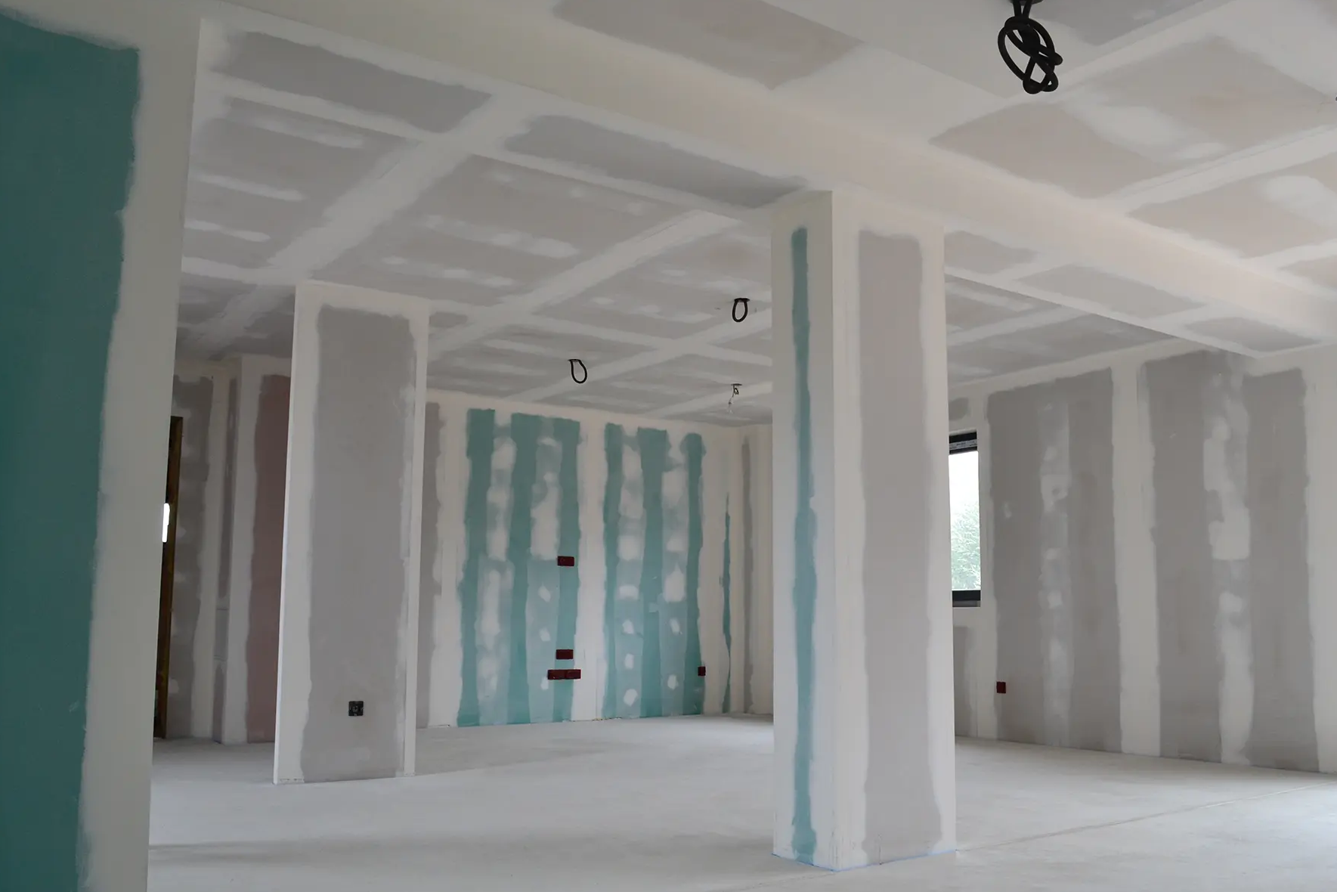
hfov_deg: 63.6
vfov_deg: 45.0
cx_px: 672
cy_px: 469
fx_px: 1077
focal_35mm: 29
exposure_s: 1/50
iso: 400
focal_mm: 18
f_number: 8
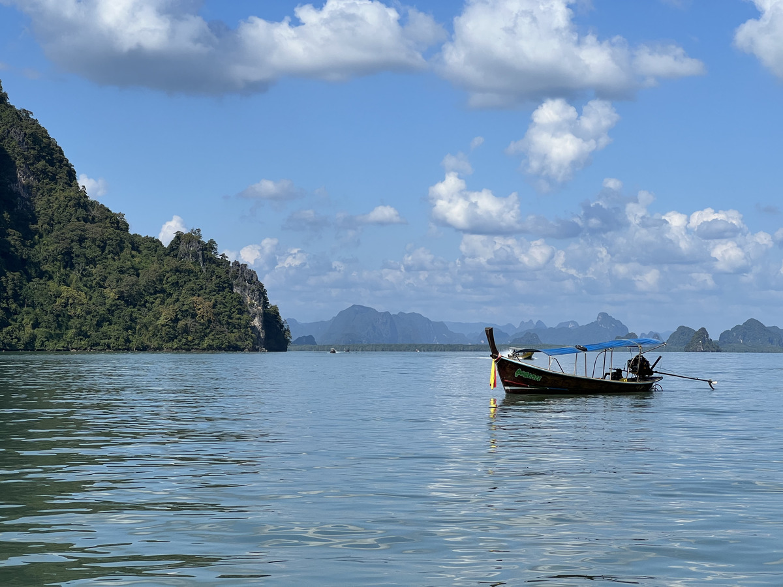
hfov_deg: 25.3
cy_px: 294
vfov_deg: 19.1
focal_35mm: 77
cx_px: 392
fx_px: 1742
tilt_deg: +0.9
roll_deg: -0.5
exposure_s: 1/1292
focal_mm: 9
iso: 32
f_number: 2.8
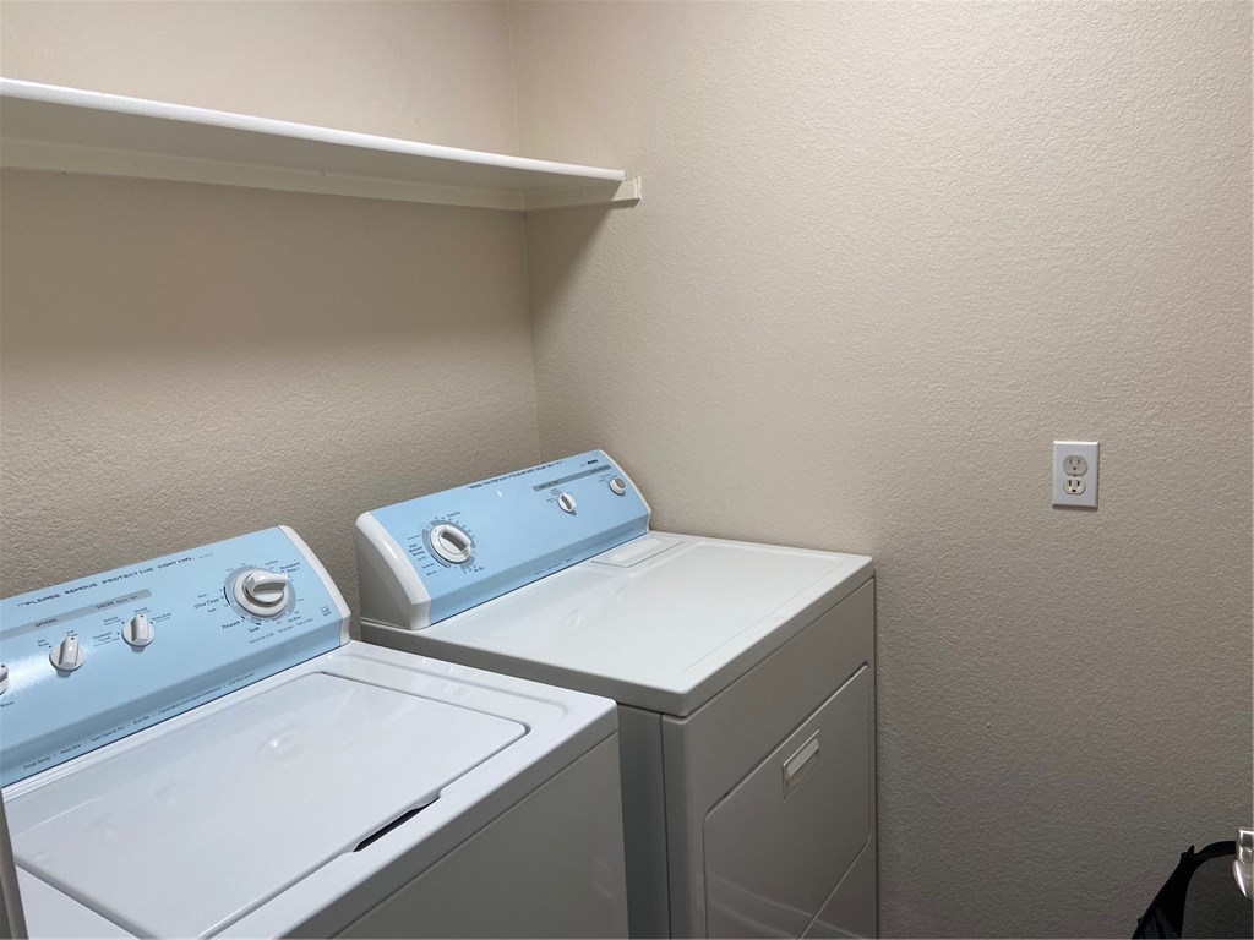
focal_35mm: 26
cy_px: 470
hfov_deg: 67.3
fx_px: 942
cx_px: 627
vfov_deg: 53.1
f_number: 1.8
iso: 80
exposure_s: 1/120
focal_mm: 4.25
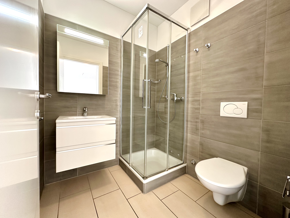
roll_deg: -0.8
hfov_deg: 102.1
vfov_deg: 85.7
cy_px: 109
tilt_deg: -1.5
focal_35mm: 14
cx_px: 145
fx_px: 117
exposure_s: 1/50
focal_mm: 2.22
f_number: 2.2
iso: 200
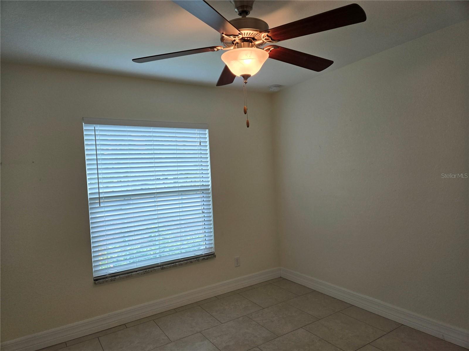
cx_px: 234
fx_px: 312
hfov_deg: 73.9
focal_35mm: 23
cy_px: 176
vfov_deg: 58.9
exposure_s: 1/120
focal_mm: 5.4
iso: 64
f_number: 1.8
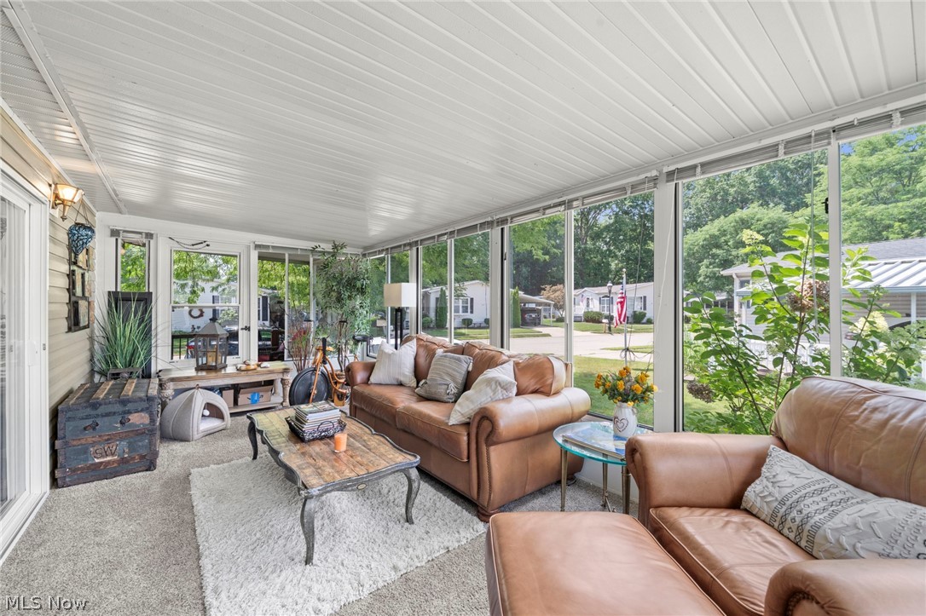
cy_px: 308
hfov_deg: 104.3
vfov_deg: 81.2
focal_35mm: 14
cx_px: 463
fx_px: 360
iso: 250
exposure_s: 1/13
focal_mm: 14
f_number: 9
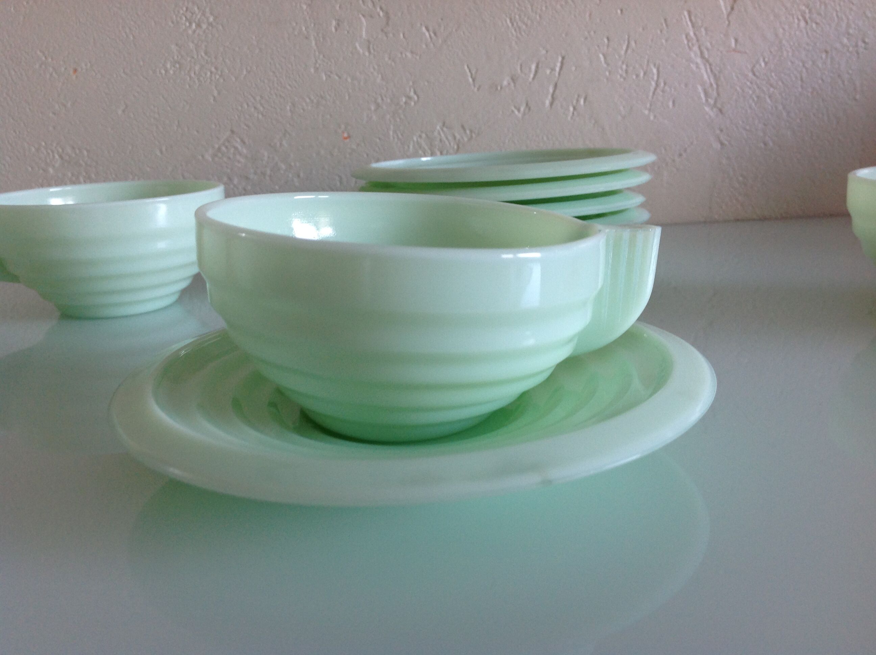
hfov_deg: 52.7
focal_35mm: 35
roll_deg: +2.1
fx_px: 884
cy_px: 328
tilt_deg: -15.3
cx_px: 438
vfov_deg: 40.6
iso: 64
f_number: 2.4
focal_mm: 4.28
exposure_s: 1/15
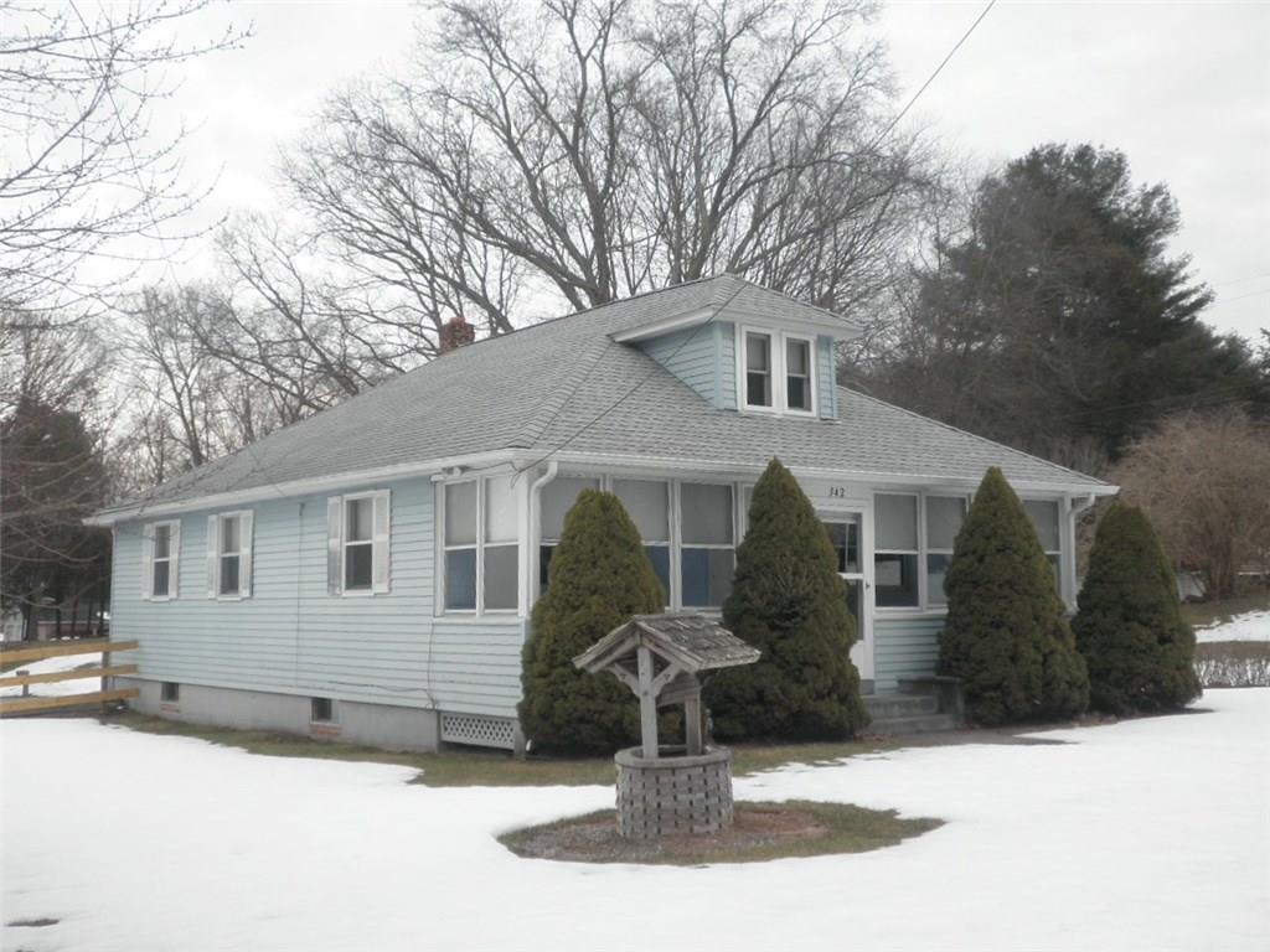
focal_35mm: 37
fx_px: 1357
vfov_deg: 38.7
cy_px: 476
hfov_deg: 50.1
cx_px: 635
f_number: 3.1
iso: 64
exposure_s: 1/250
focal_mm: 6.5
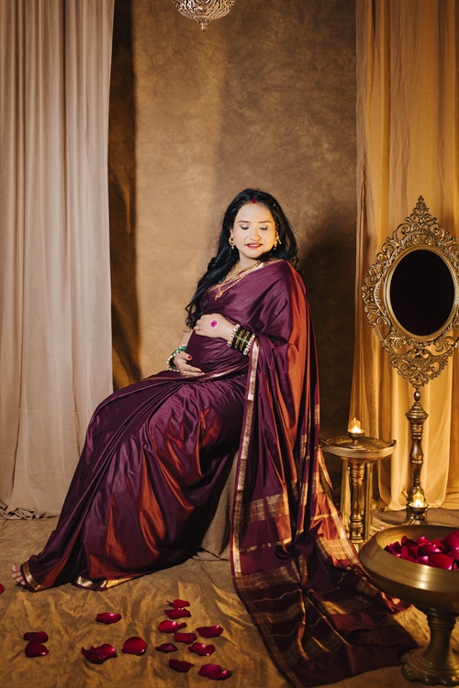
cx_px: 230
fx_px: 669
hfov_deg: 37.9
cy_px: 344
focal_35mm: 35
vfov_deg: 54.4
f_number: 1.4
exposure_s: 1/400
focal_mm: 35
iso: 640
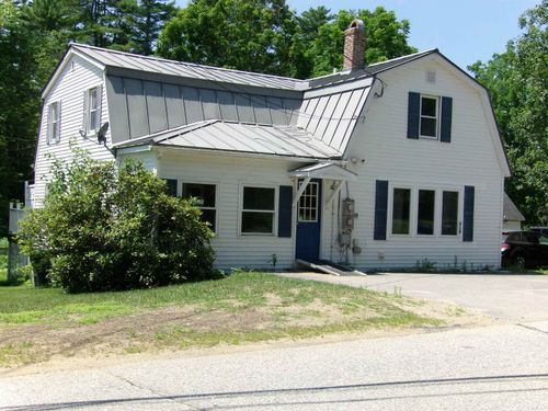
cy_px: 206
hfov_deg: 38.9
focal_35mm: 49
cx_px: 274
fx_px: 776
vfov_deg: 29.7
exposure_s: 1/340
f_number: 8.93
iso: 200
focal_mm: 8.7
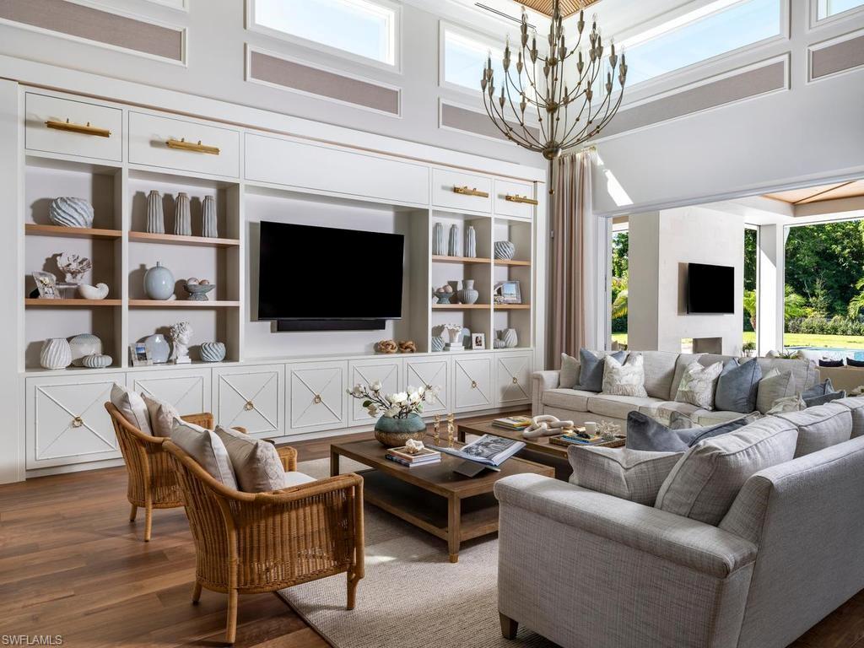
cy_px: 324
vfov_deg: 58.9
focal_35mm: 23
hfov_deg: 73.9
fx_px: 574
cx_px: 432
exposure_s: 1/50
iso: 200
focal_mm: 28.6
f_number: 11
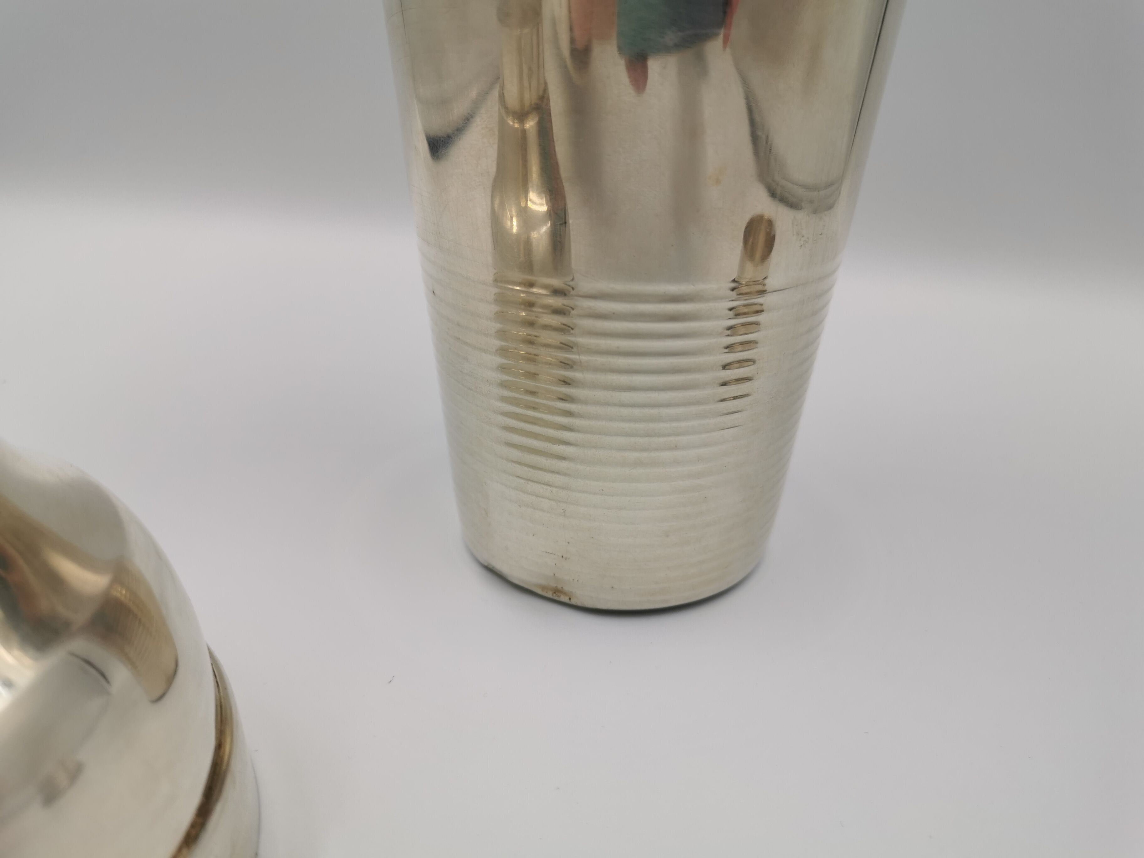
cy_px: 429
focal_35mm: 27
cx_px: 572
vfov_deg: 51.4
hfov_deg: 65.3
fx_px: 892
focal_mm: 5.58
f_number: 1.8
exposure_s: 1/398
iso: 50
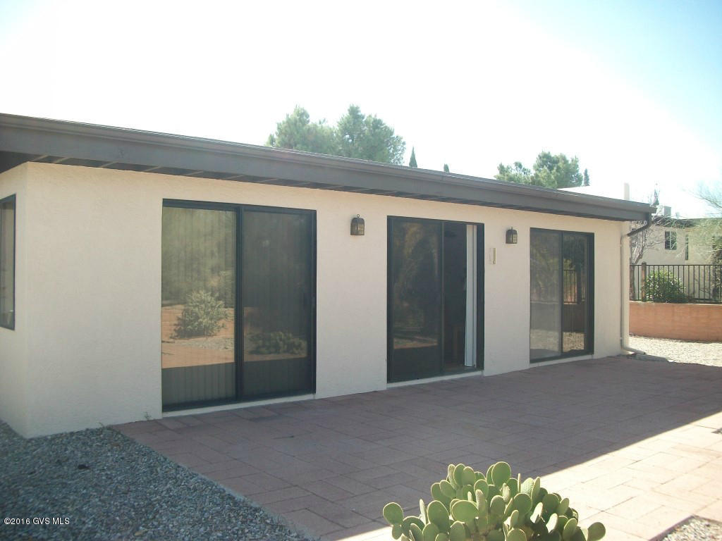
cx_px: 361
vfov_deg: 44.2
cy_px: 270
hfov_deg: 56.8
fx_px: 667
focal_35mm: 32
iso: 80
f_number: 2.9
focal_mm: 5.7
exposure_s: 1/400
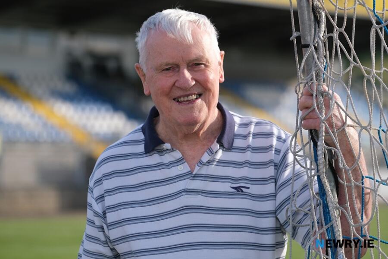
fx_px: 1412
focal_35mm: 131
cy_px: 130
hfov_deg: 15.6
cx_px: 194
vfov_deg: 10.5
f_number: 2.8
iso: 400
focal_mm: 87.1
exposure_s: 1/2700
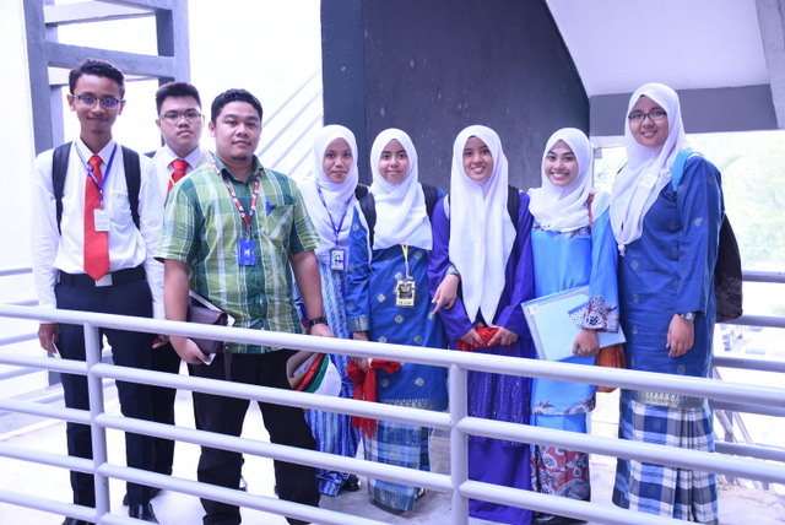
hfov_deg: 47.9
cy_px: 262
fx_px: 884
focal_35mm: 40
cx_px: 392
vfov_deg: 33.1
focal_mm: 27
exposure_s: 1/100
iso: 640
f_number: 4
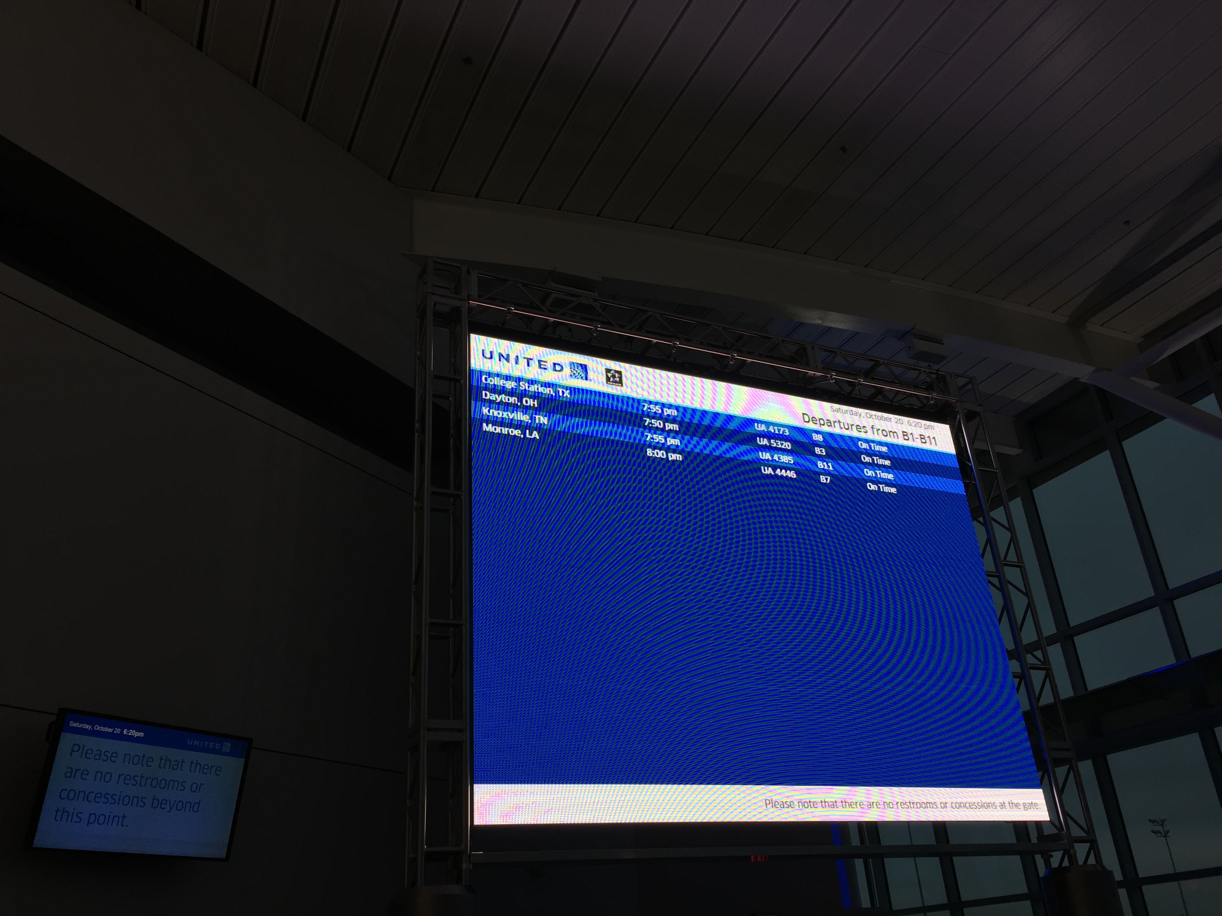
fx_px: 1024
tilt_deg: +25.3
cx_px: 611
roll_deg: +3.9
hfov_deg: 61.7
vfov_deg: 48.2
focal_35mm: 29
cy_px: 458
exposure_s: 1/120
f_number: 2.2
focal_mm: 4.15
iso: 40
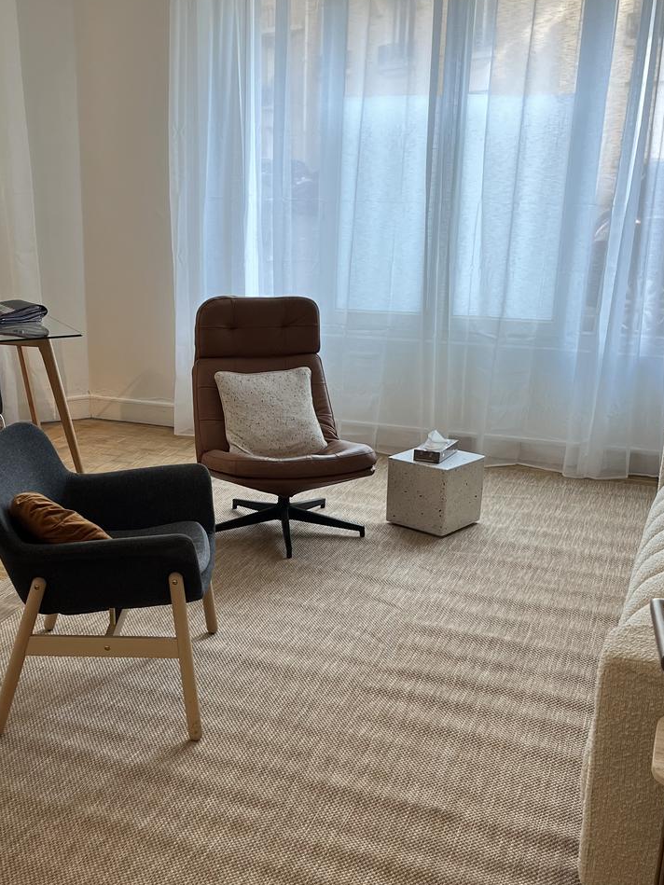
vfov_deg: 45.6
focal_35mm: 41
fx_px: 1048
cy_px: 505
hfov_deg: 34.8
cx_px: 224
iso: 80
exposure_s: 1/100
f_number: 1.6
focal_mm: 5.1
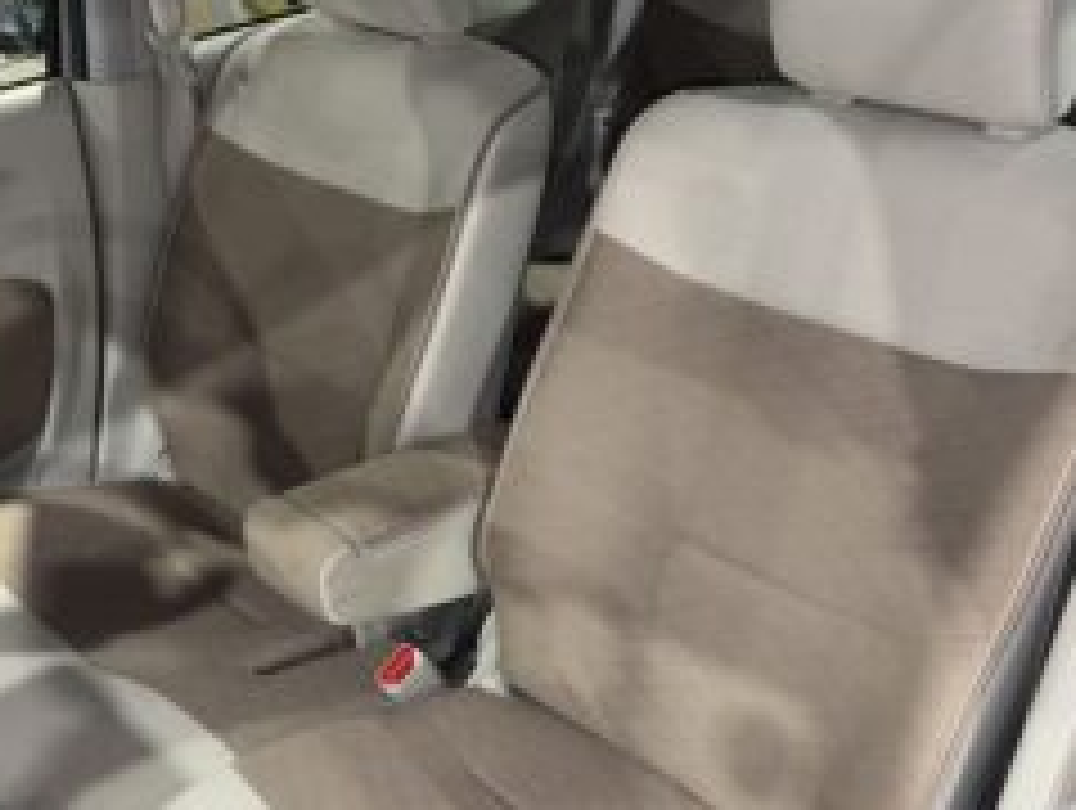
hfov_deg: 48.9
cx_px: 495
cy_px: 502
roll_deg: +4.0
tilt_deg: -33.5
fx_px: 1183
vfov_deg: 37.6
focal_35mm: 38
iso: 40
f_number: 1.6
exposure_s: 1/17
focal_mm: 5.96
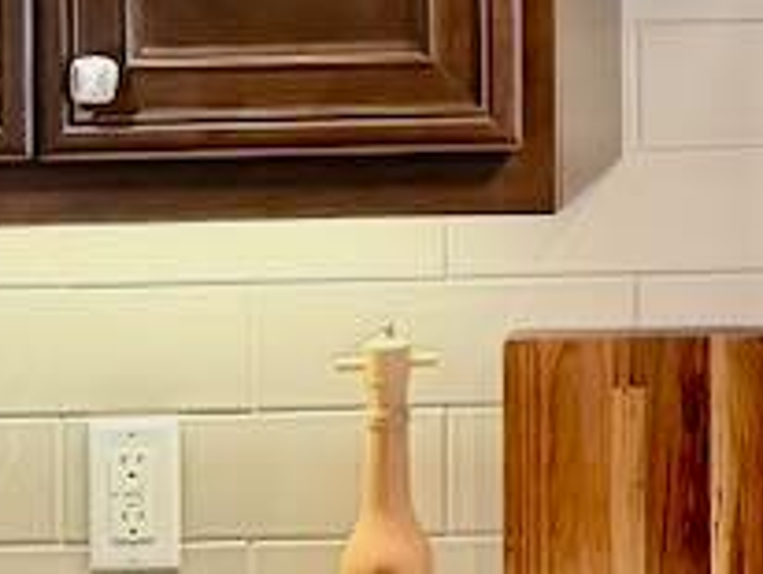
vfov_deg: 9.6
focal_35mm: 149
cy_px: -367
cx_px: 1067
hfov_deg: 12.7
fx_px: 3288
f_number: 1.78
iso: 250
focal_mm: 6.76
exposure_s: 1/60
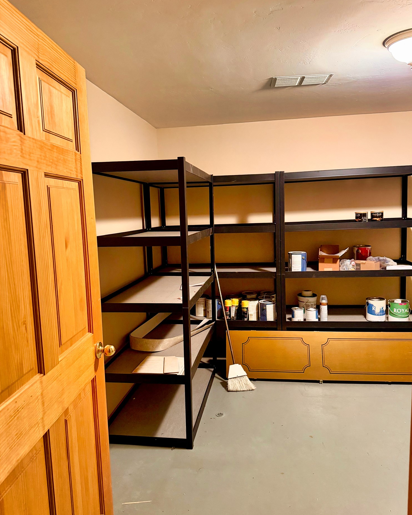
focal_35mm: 26
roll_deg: +1.8
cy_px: 255
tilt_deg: -5.6
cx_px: 213
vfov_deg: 66.0
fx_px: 396
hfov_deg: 54.9
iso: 800
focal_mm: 6.76
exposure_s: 1/57
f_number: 1.78
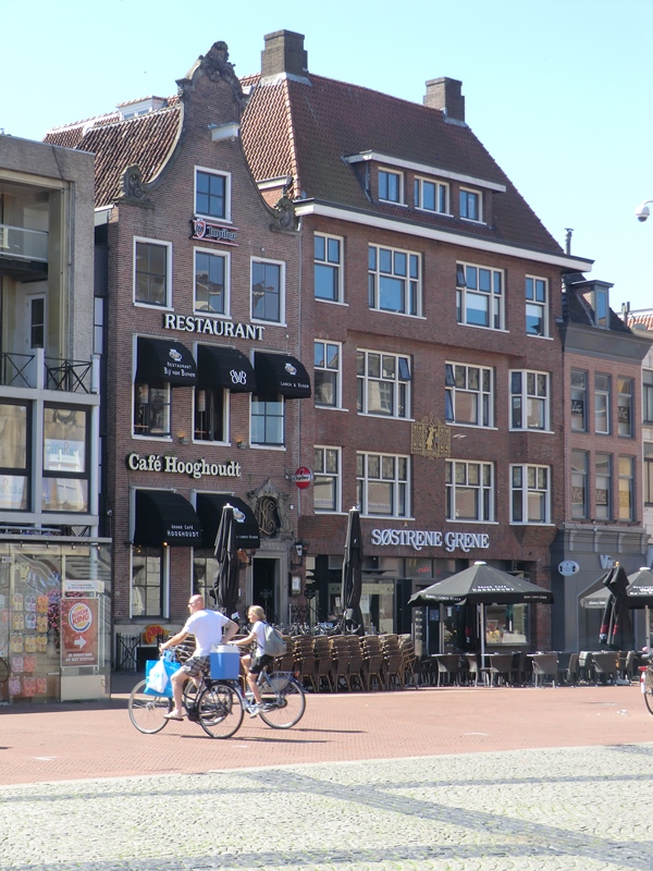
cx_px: 326
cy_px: 436
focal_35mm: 76
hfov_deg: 19.4
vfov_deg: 25.7
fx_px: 1912
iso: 64
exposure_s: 1/160
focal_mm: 13.6
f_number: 4.6
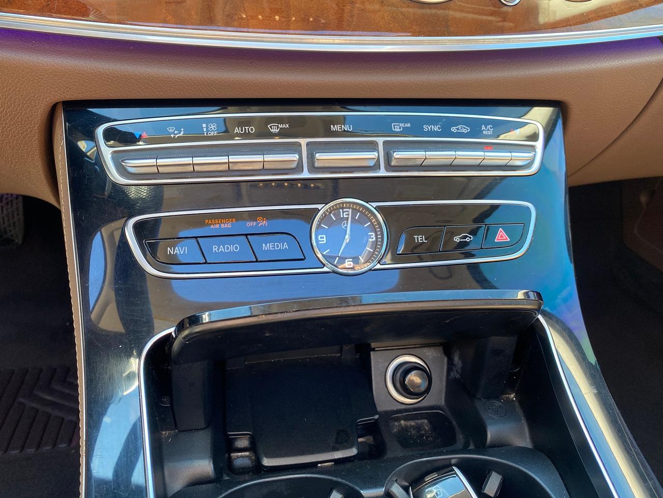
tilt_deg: -35.9
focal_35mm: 26
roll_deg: -2.5
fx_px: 498
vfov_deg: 53.1
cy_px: 249
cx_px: 332
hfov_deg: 67.3
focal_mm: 4.25
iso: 125
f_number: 1.8
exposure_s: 1/113
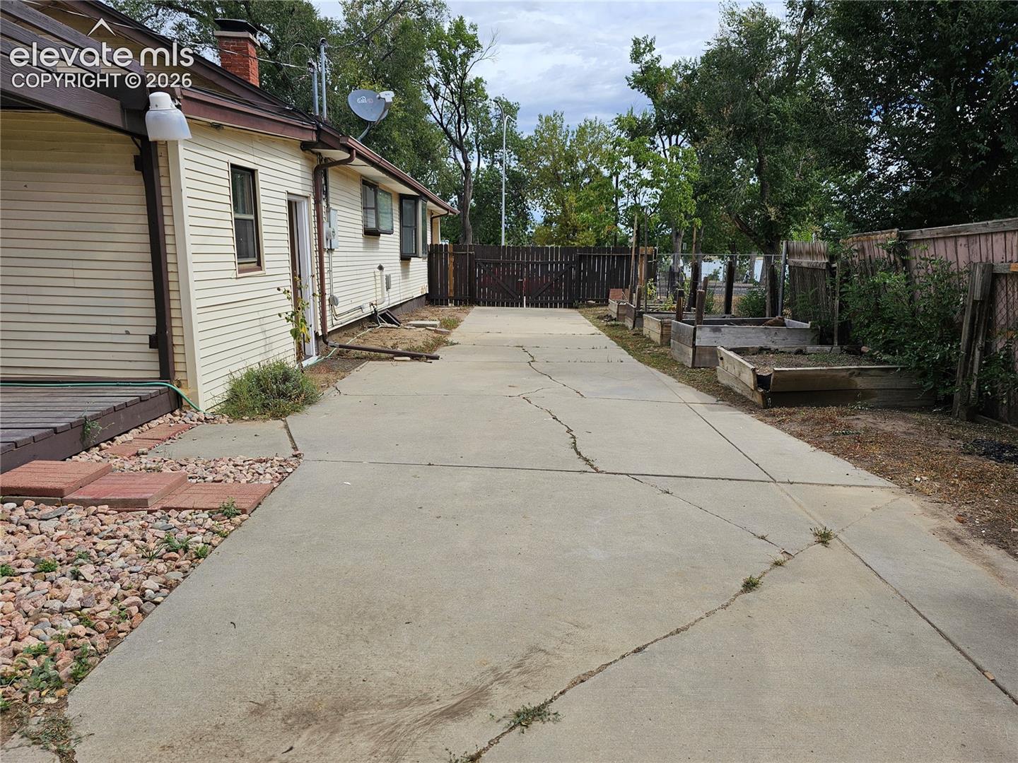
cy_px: 382
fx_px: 676
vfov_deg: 58.9
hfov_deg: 73.9
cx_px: 509
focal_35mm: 23
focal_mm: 6.3
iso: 10
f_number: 1.7
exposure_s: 1/796
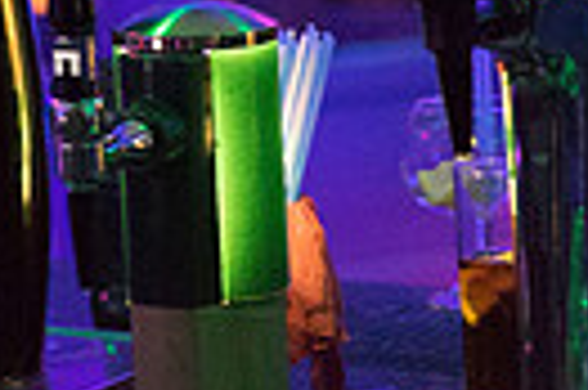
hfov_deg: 8.2
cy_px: -374
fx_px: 3980
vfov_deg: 5.5
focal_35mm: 244
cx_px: -382
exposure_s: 1/50
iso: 6400
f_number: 2
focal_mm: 55
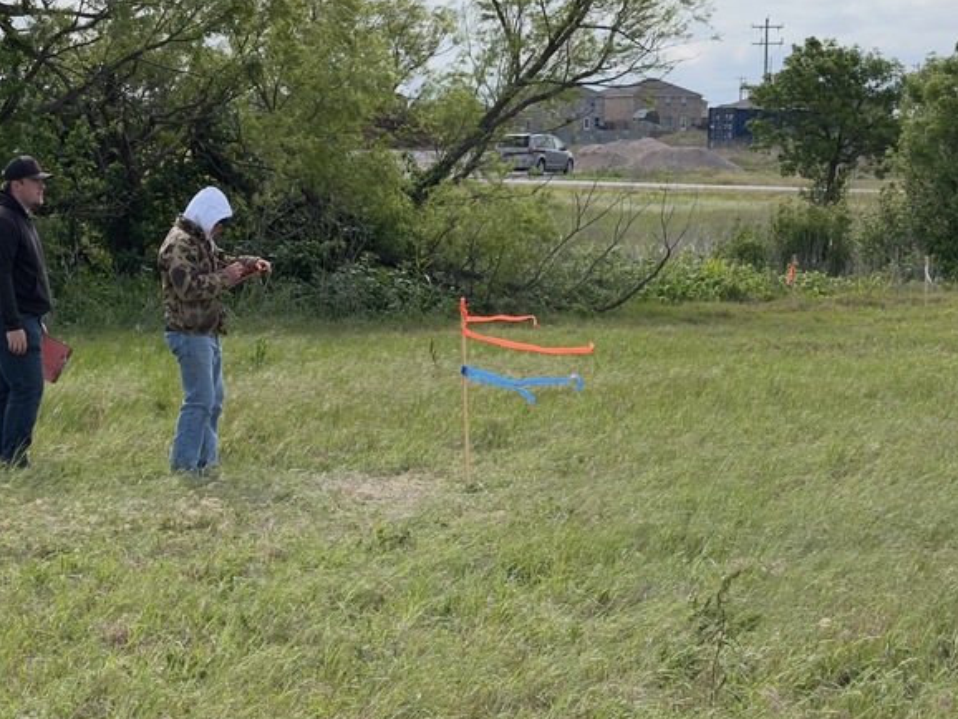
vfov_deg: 17.4
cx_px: 302
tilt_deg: -5.0
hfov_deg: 22.9
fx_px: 2353
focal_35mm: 85
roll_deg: -1.0
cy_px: 364
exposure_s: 1/6024
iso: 100
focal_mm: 6.76
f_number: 1.78
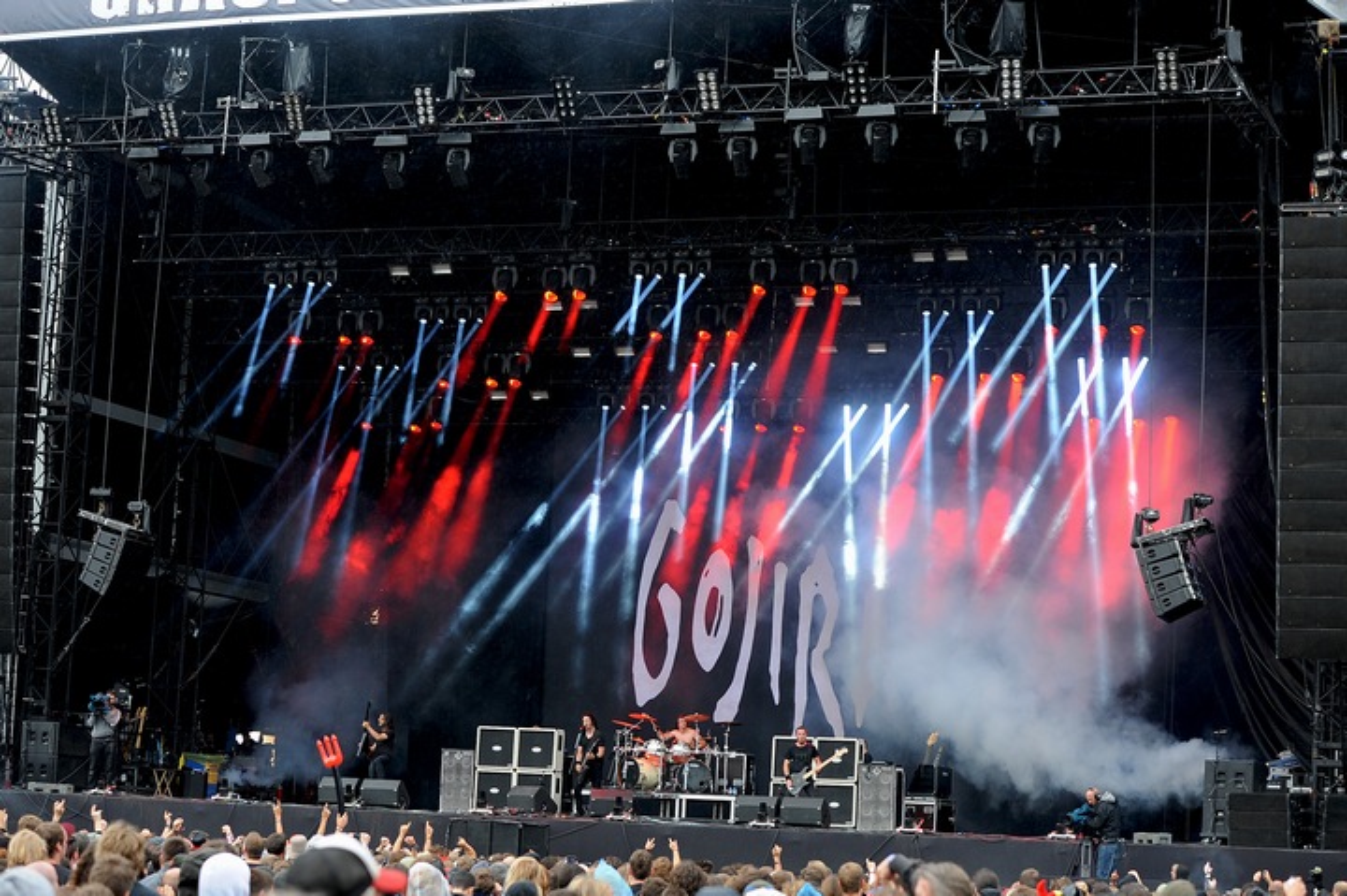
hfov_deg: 28.9
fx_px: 2617
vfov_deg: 19.4
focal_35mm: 70
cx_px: 674
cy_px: 448
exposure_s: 1/200
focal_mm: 70
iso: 320
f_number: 4
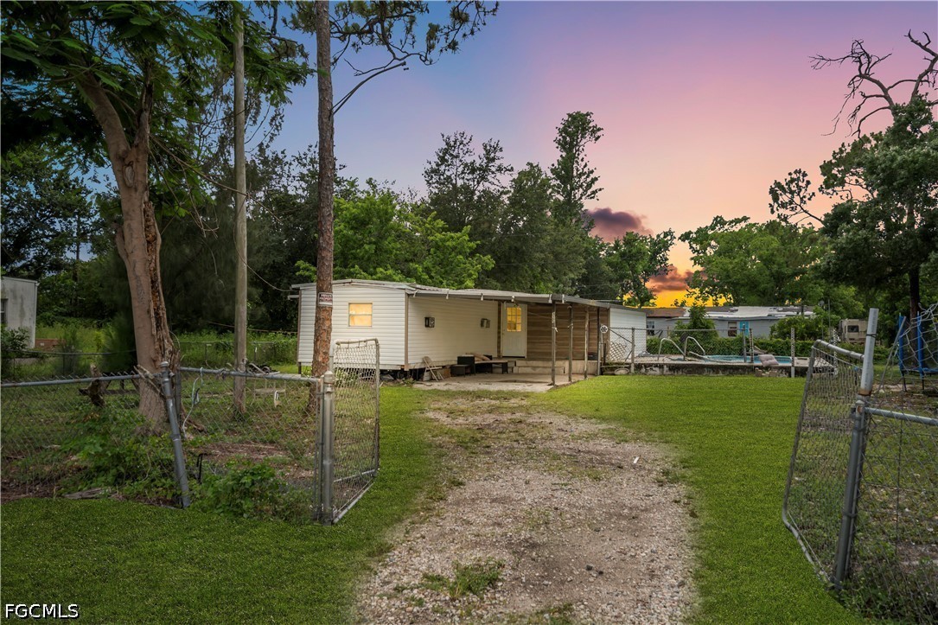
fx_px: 781
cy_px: 312
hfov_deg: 61.9
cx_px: 469
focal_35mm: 30
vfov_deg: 43.6
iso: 100
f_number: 7.1
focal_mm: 20
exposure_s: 1/200
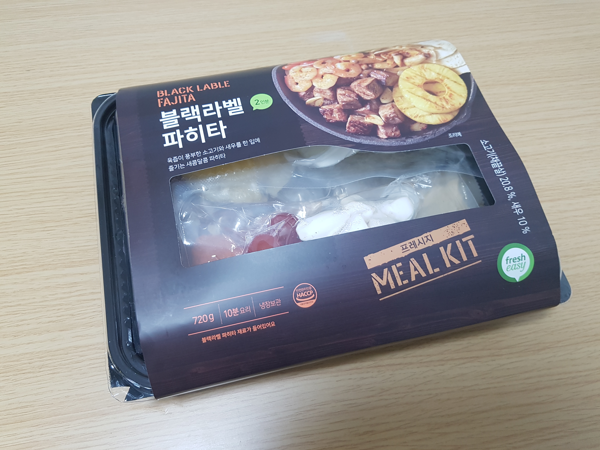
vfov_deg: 53.1
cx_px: 300
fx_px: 451
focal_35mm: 26
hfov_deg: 67.3
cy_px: 225
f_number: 1.7
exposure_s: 1/40
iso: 160
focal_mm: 4.2
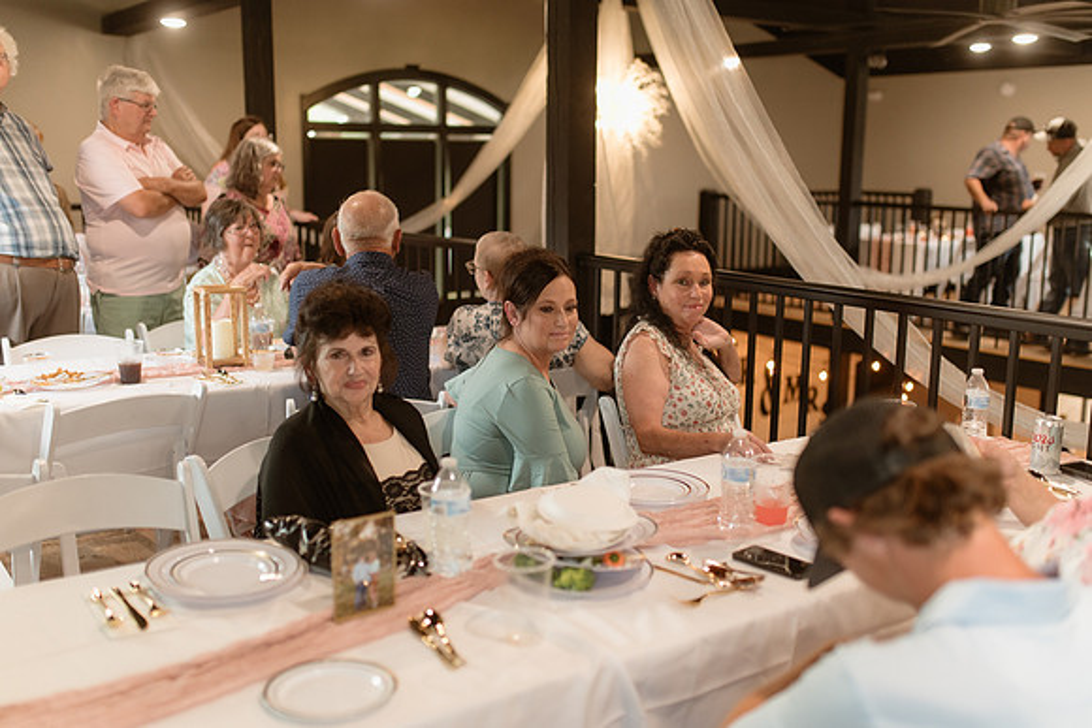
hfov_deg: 50.0
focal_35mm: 39
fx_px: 1170
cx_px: 537
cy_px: 351
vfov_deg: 34.6
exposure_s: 1/200
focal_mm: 35
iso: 1250
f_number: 1.4
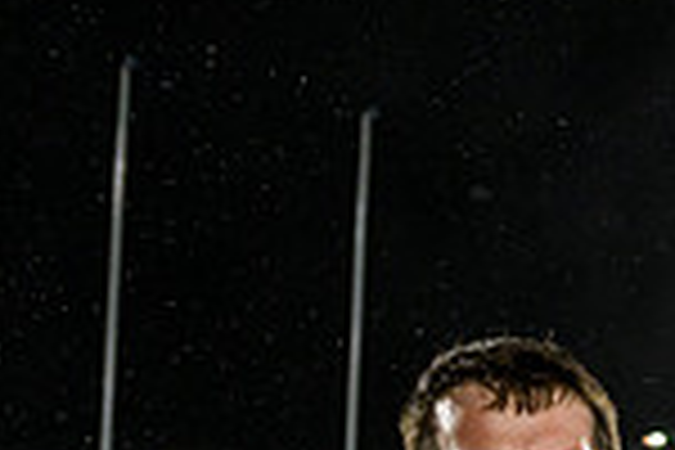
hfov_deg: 17.3
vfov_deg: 14.3
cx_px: 1264
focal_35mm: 93
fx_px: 1744
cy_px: 515
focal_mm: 24
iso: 4000
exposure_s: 1/1600
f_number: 4
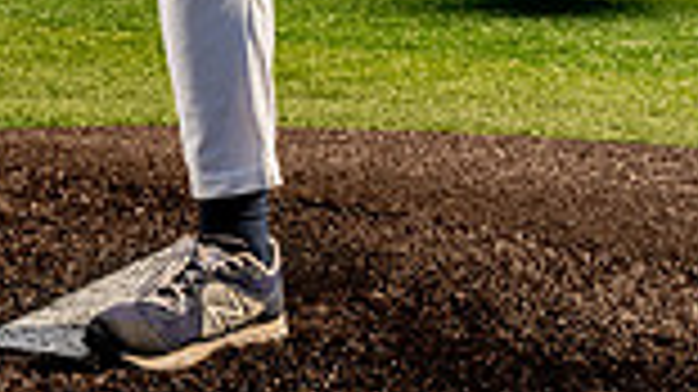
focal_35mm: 131
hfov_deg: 16.4
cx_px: 320
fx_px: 2423
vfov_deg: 8.5
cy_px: -532
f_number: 9
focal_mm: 43
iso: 160
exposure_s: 1/250
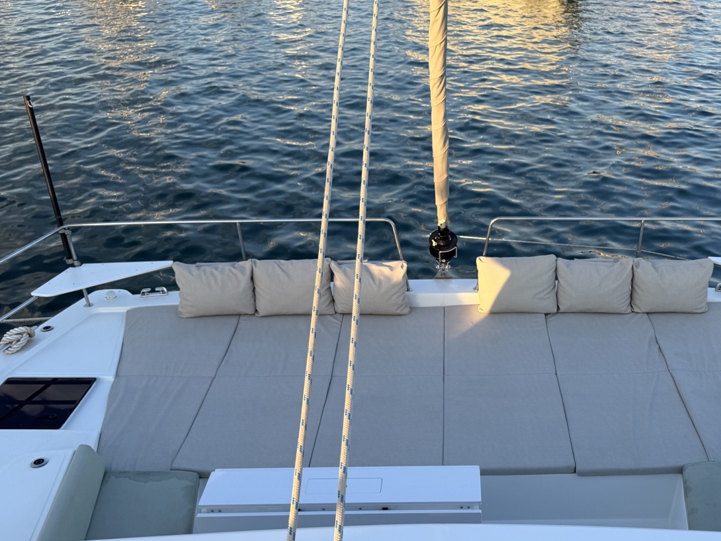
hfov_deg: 49.5
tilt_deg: -31.9
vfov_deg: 38.2
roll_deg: -0.9
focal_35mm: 37
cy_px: 364
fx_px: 770
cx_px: 464
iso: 80
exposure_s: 1/831
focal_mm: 6.76
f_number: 1.78
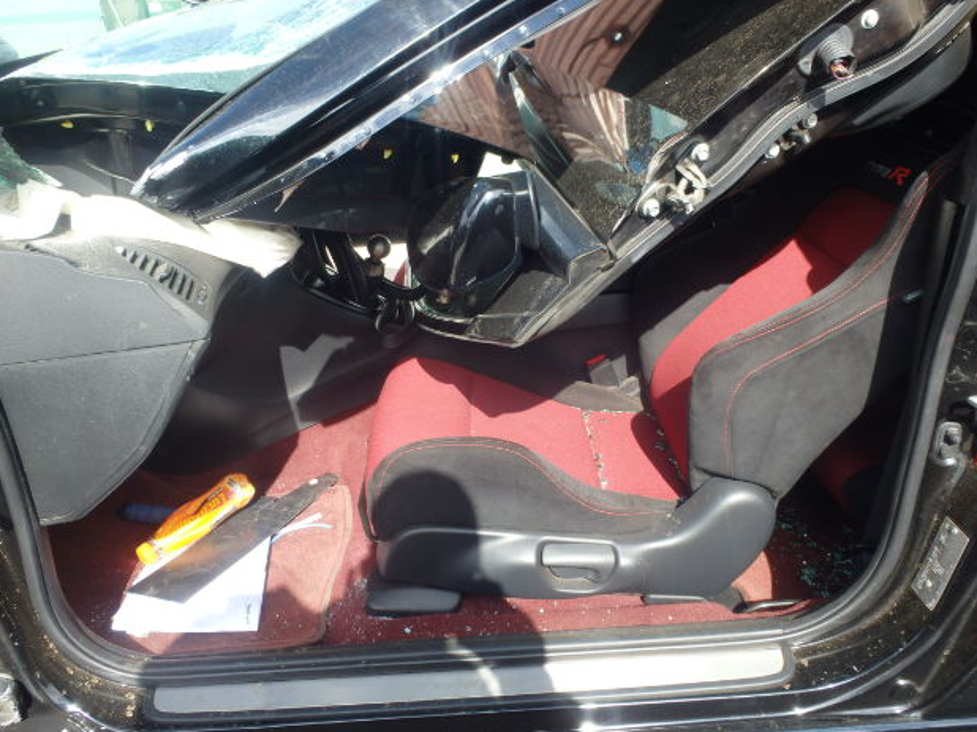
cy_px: 357
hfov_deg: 61.7
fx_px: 818
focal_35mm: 29
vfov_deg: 48.2
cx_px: 488
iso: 125
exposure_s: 1/250
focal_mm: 5
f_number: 3.9
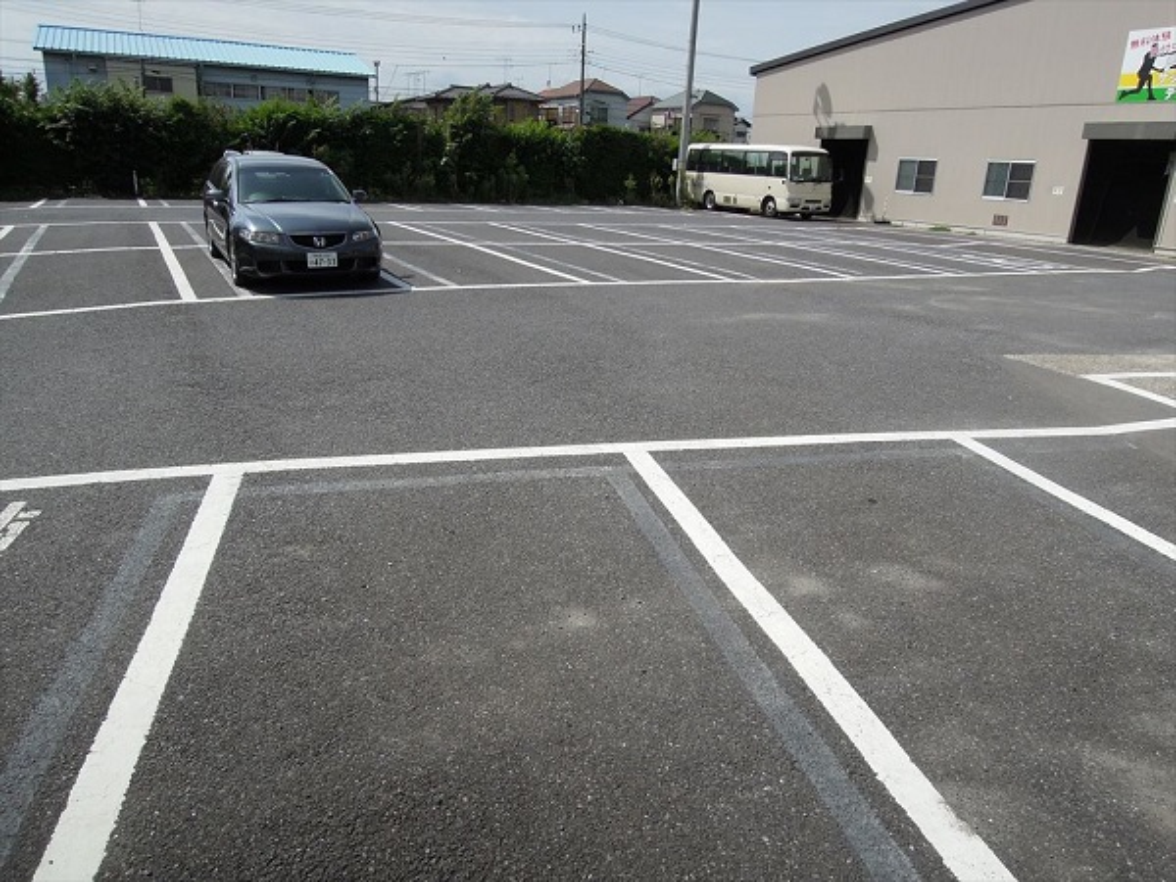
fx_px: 815
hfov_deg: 71.6
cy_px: 441
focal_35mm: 24
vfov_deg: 56.8
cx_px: 588
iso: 160
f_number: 4.5
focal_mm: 4.3
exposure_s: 1/1600
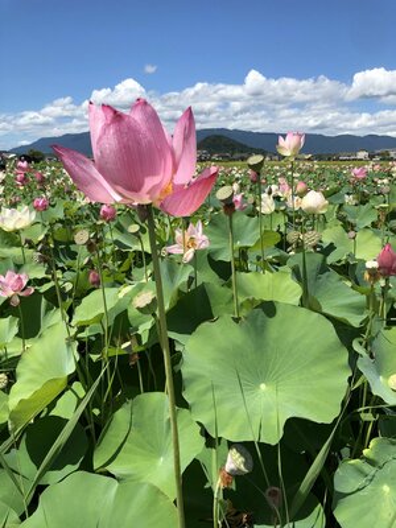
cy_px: 264
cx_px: 198
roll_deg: -0.2
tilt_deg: -14.8
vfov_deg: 63.4
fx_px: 427
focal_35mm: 28
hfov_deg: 49.7
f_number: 1.8
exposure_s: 1/2404
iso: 25
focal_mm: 3.99
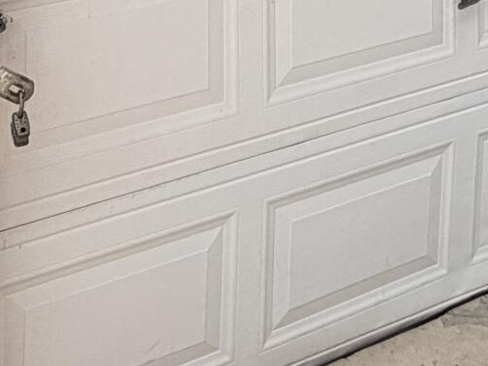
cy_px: -398
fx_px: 1171
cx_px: 314
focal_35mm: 83
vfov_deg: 14.4
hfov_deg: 23.5
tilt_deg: -0.9
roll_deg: -0.6
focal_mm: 2.22
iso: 32
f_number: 2.2
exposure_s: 1/770
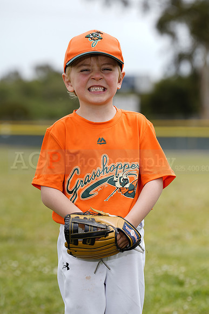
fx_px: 1506
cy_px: 157
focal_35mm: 173
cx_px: 104
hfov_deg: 7.9
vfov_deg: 11.9
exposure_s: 1/250
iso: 50
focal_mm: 173
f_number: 5.6
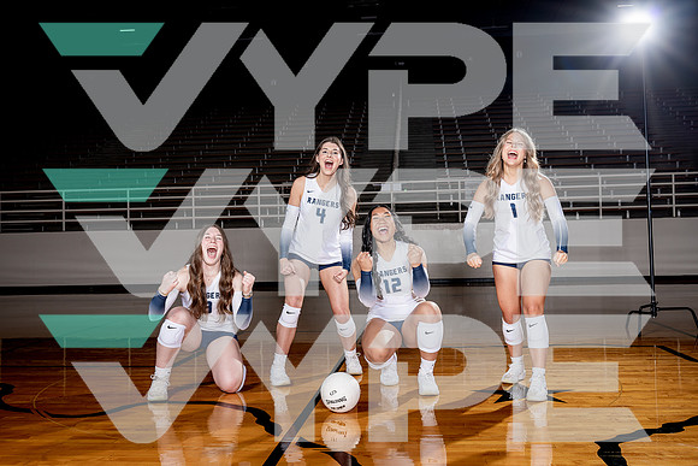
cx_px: 349
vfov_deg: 36.0
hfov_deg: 51.9
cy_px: 233
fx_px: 718
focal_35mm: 37
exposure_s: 1/250
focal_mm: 37
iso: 100
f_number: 8
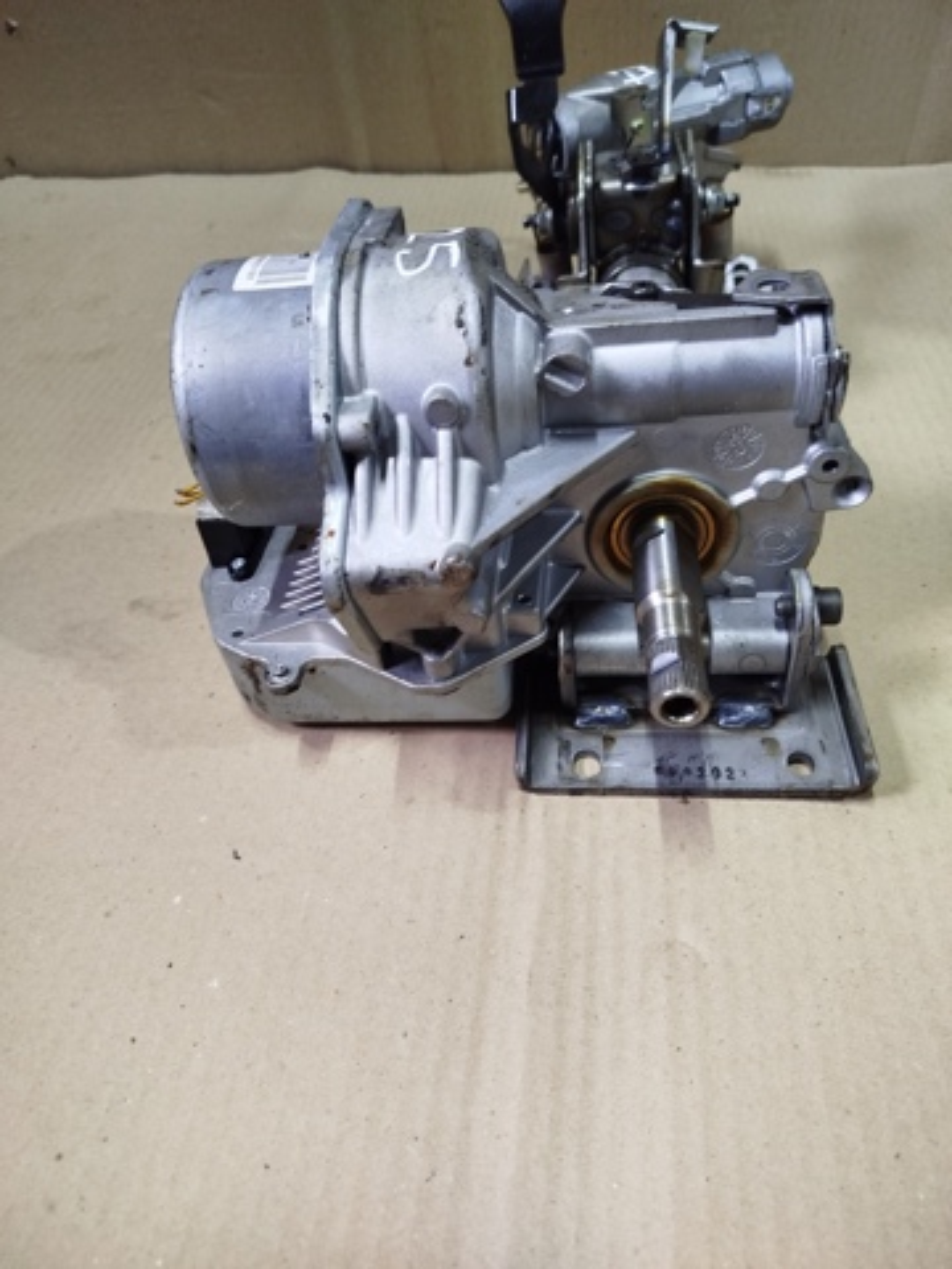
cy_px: 634
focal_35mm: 24
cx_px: 476
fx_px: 880
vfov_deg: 71.6
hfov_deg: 56.8
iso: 400
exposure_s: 1/33
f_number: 1.7
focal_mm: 5.31
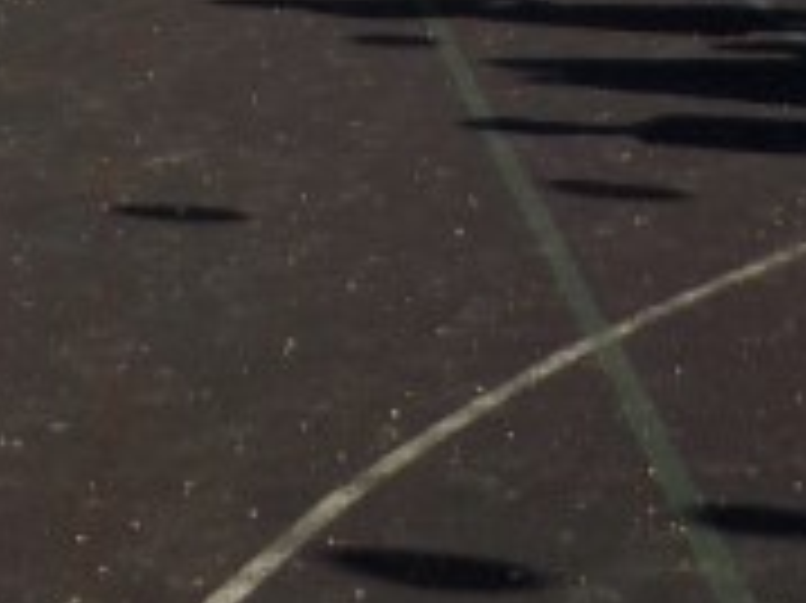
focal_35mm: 134
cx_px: 693
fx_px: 3118
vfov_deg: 10.4
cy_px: -508
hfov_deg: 14.6
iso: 125
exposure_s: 1/1000
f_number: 3.3
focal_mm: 4.1
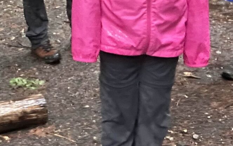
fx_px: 597
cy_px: -8
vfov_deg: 13.7
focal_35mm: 94
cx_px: -11
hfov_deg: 21.2
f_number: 1.9
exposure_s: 1/47
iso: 320
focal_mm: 2.69
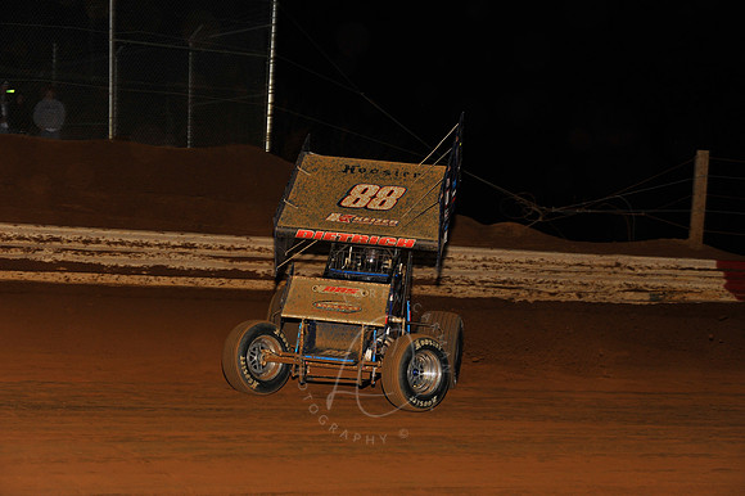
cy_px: 248
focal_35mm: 105
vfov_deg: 13.0
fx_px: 2172
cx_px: 372
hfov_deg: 19.5
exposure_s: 1/250
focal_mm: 105
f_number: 7.1
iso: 640
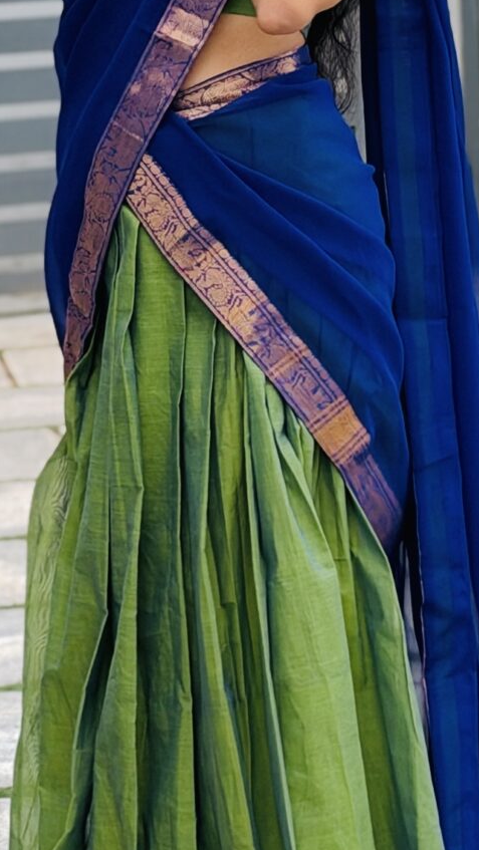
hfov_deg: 7.7
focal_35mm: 158
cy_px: 105
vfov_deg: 13.5
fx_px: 3564
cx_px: 76
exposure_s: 1/121
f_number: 1.8
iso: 64
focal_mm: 6.93
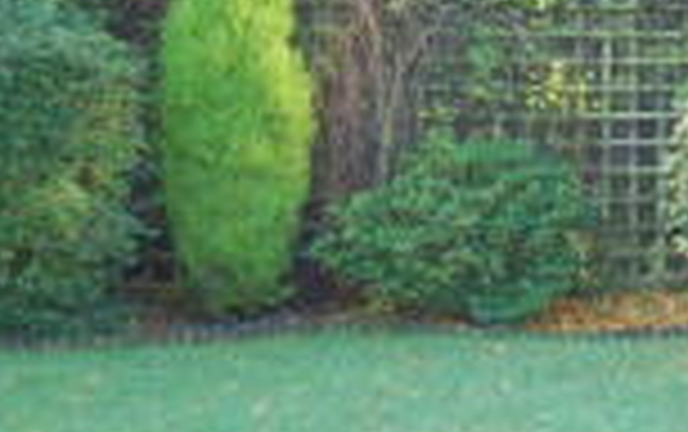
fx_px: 2459
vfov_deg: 10.0
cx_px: 1210
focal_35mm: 131
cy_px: 117
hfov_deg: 14.2
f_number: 3.8
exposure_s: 1/80
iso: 400
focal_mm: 20
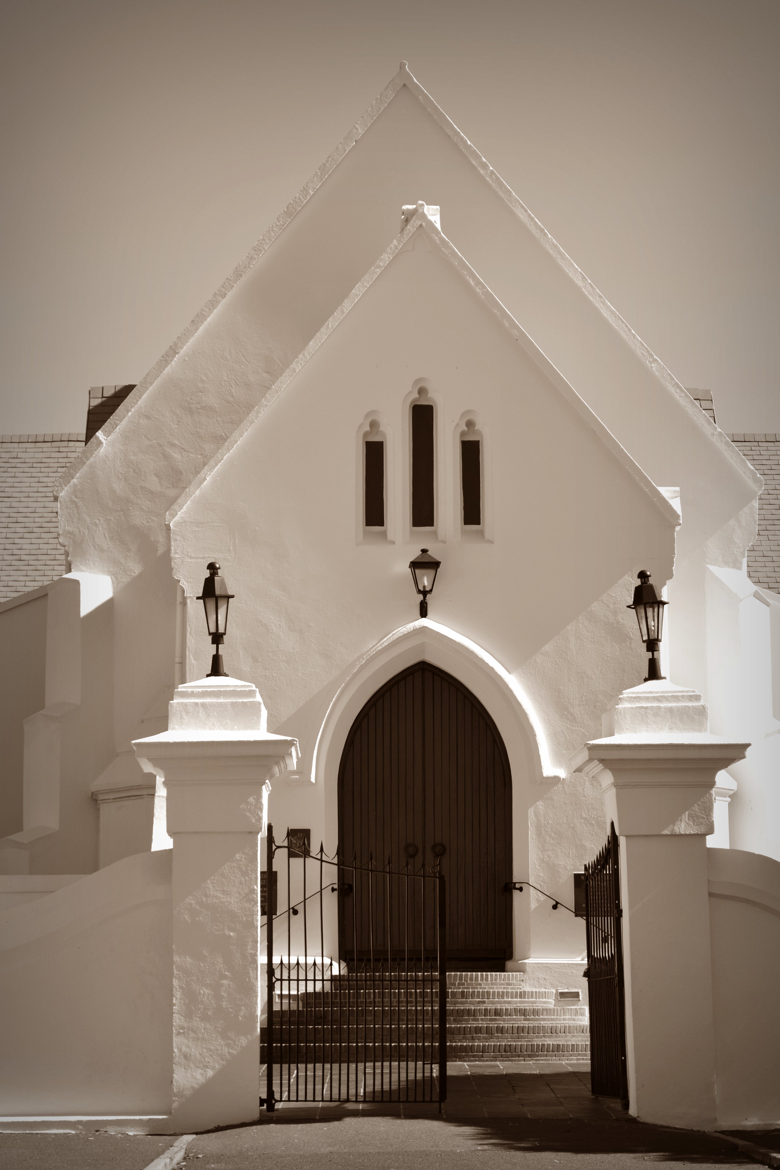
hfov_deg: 16.6
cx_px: 390
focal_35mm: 82
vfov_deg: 24.6
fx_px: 2681
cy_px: 585
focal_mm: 55
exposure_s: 1/250
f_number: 8
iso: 100
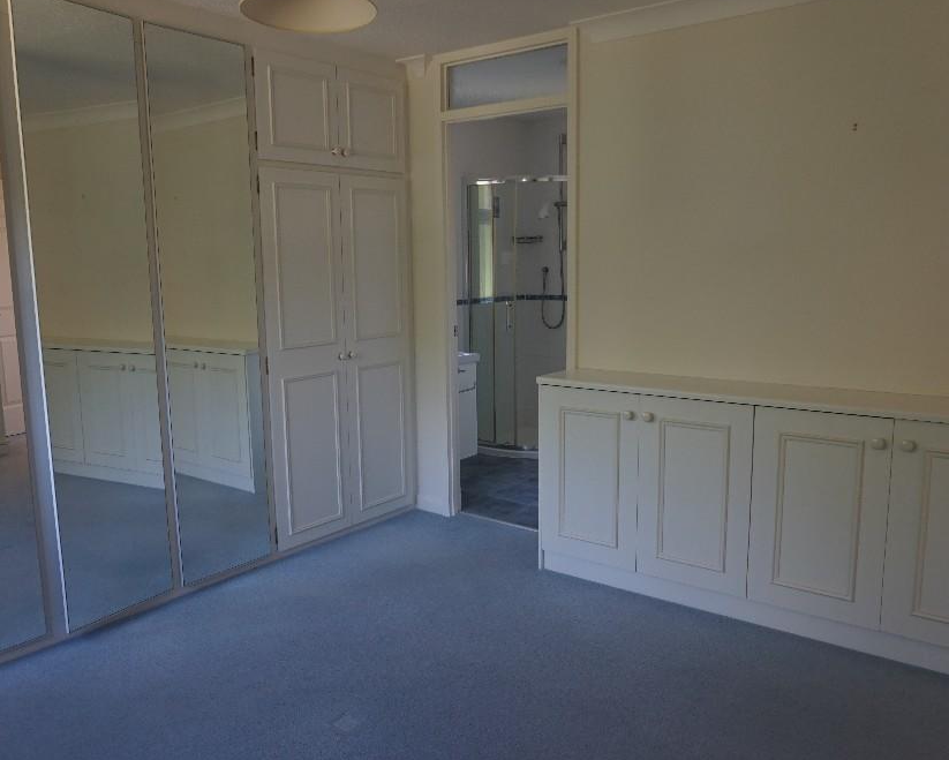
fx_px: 787
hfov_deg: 62.2
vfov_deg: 51.6
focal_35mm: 28
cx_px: 460
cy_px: 381
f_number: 4
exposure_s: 1/160
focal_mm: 16
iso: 500
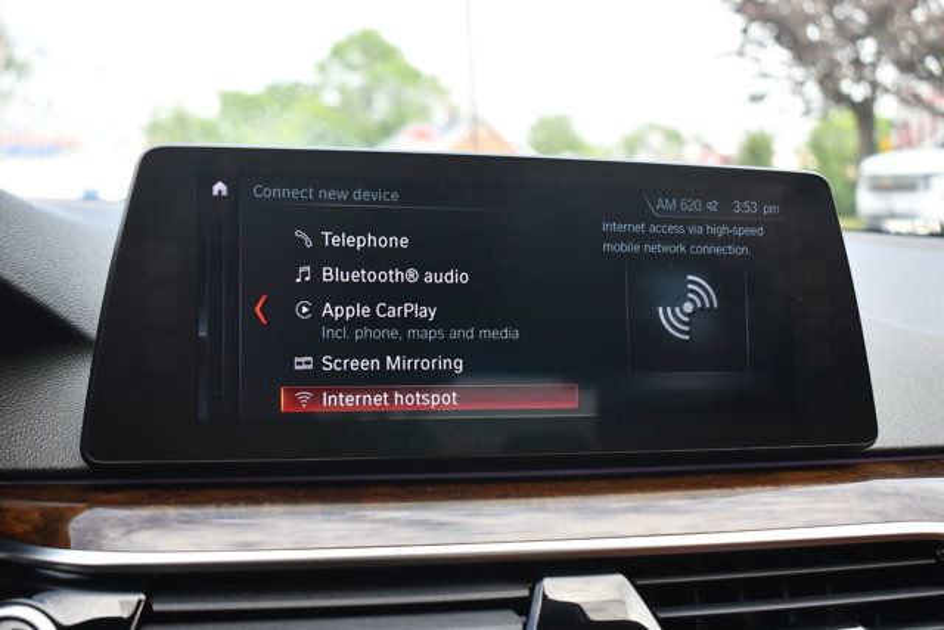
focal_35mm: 43
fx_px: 1128
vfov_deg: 31.2
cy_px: 315
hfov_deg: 45.4
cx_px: 472
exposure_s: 1/250
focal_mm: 29
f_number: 5
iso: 400
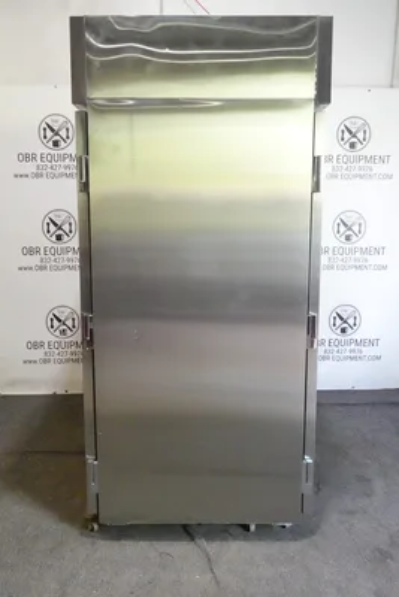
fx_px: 531
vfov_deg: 58.7
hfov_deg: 41.1
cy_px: 298
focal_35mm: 32
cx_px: 200
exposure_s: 1/40
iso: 6400
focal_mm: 12.01
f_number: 10
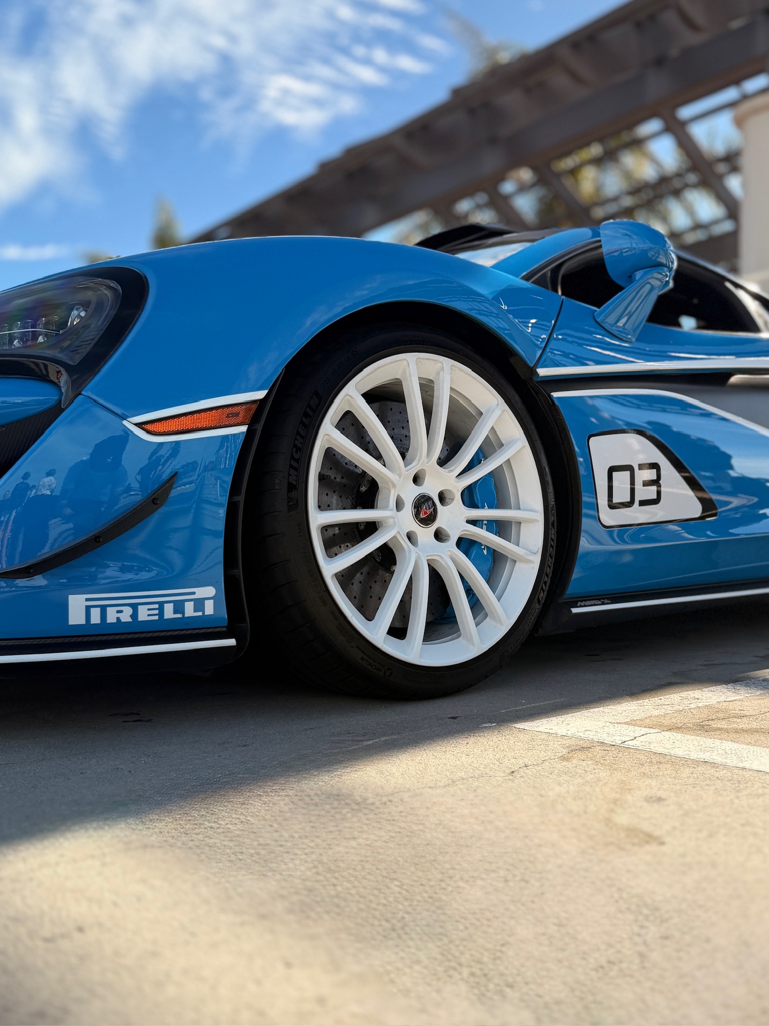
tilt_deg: +3.5
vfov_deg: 71.6
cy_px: 513
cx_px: 384
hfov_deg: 56.8
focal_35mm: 24
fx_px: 711
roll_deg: +1.7
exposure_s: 1/1211
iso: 80
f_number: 1.78
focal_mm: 6.76
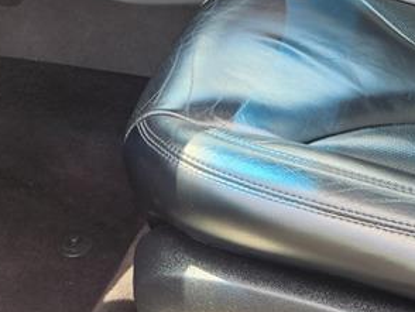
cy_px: -126
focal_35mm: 80
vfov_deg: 17.1
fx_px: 960
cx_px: 227
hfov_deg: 24.4
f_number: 1.8
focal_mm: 5.4
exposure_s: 1/182
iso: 32
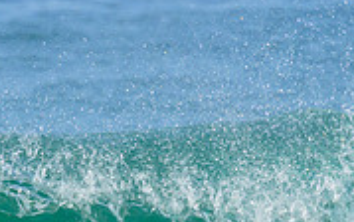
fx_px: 24127
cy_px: 256
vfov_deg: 0.5
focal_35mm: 2500
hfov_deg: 0.8
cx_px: 242
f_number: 11
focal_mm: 640
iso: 900
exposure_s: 1/2000
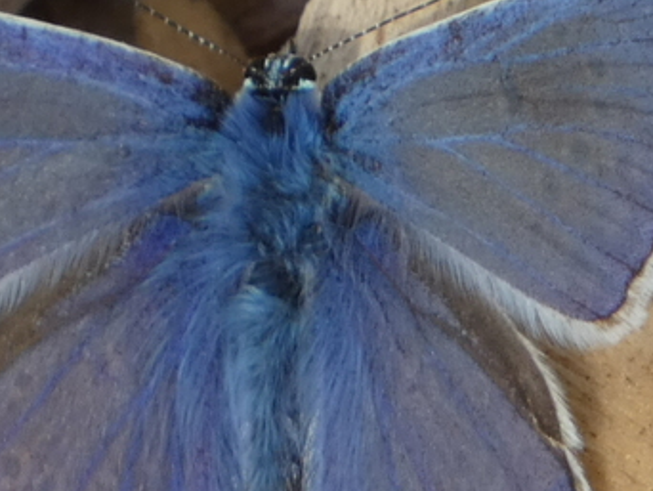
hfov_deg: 1.0
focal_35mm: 1996
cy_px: 298
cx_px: 219
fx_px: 37679
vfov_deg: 0.7
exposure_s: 1/200
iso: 80
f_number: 5.6
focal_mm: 143.4
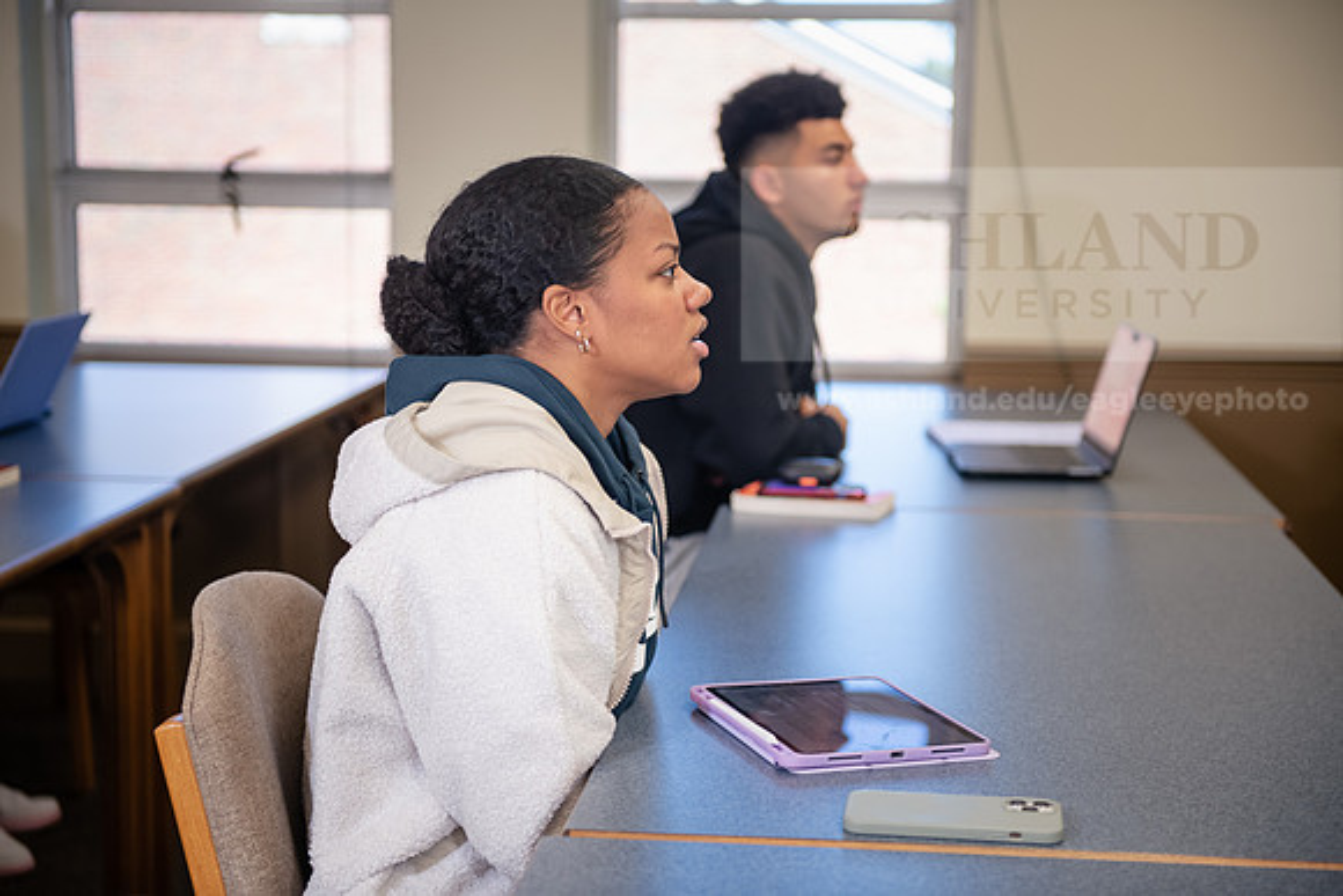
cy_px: 448
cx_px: 672
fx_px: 2313
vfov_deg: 21.9
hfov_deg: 32.4
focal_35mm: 62
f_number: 2.8
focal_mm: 62
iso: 800
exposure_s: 1/200
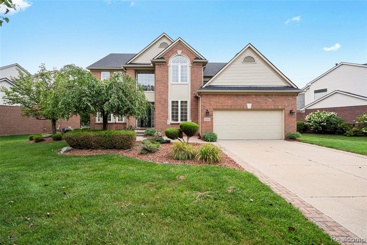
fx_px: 163
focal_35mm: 16
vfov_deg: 73.8
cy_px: 122
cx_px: 184
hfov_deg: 96.7
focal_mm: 16
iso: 100
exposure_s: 1/20
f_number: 4
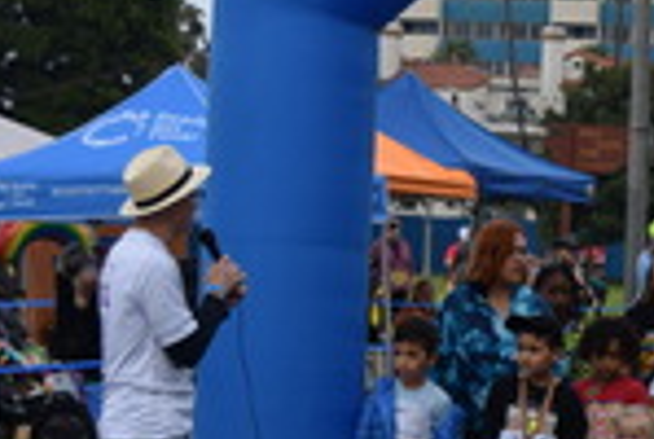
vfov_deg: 8.9
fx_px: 2821
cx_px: 909
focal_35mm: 155
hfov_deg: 12.7
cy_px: 360
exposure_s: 1/1250
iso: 400
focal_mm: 28
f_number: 5
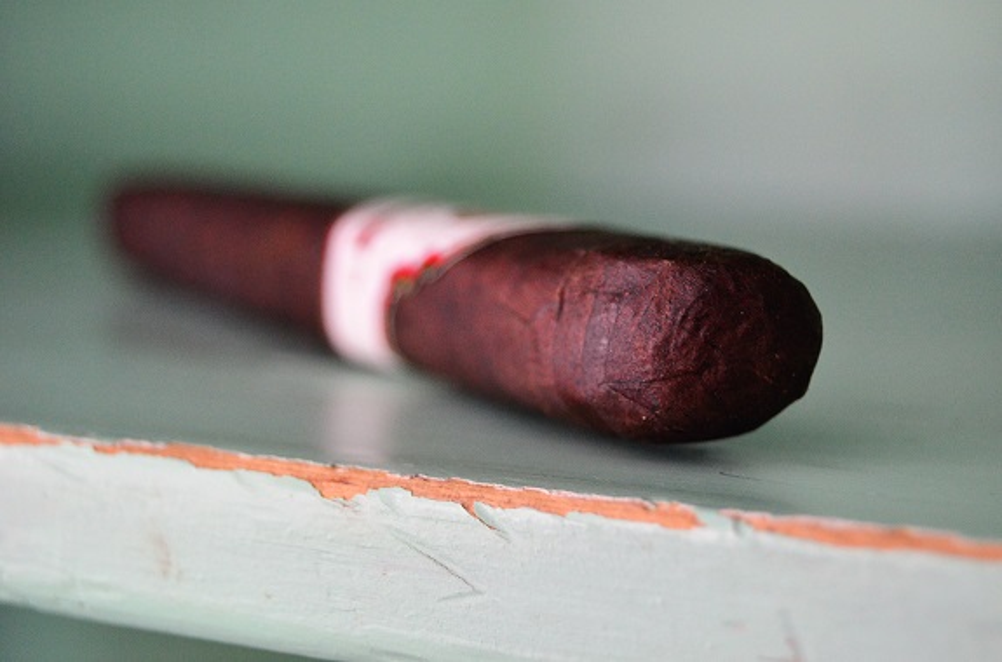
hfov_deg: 24.7
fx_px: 2290
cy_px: 331
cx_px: 501
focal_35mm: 82
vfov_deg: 16.5
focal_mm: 55
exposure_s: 1/30
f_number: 5.6
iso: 2200
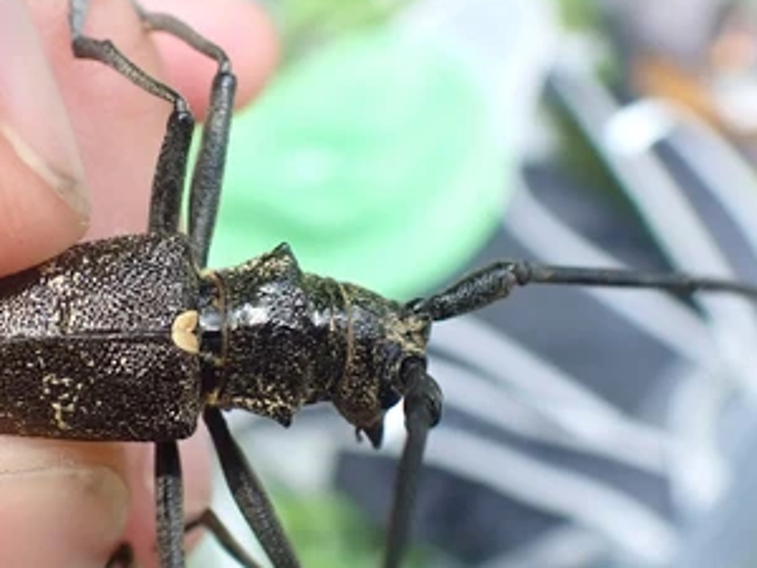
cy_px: 328
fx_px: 1400
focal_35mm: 64
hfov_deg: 29.8
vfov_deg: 22.9
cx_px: 194
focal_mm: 5.4
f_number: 3.2
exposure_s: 1/125
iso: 250
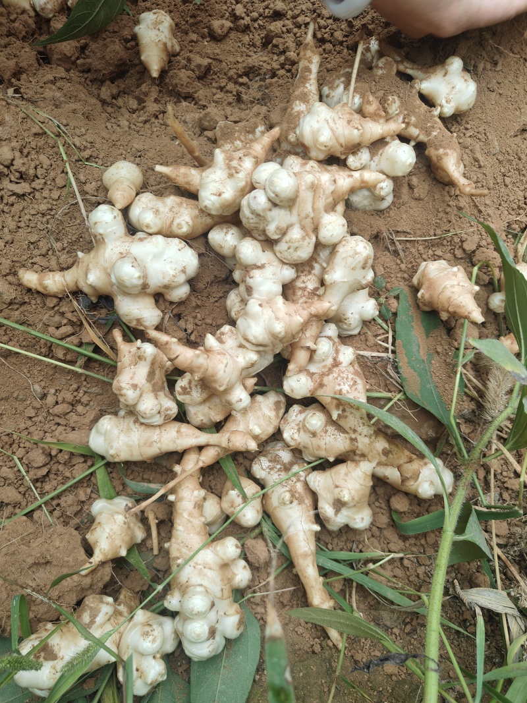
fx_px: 487
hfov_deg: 56.8
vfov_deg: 71.6
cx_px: 264
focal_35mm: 24
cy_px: 352
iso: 50
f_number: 1.8
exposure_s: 1/148
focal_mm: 5.59
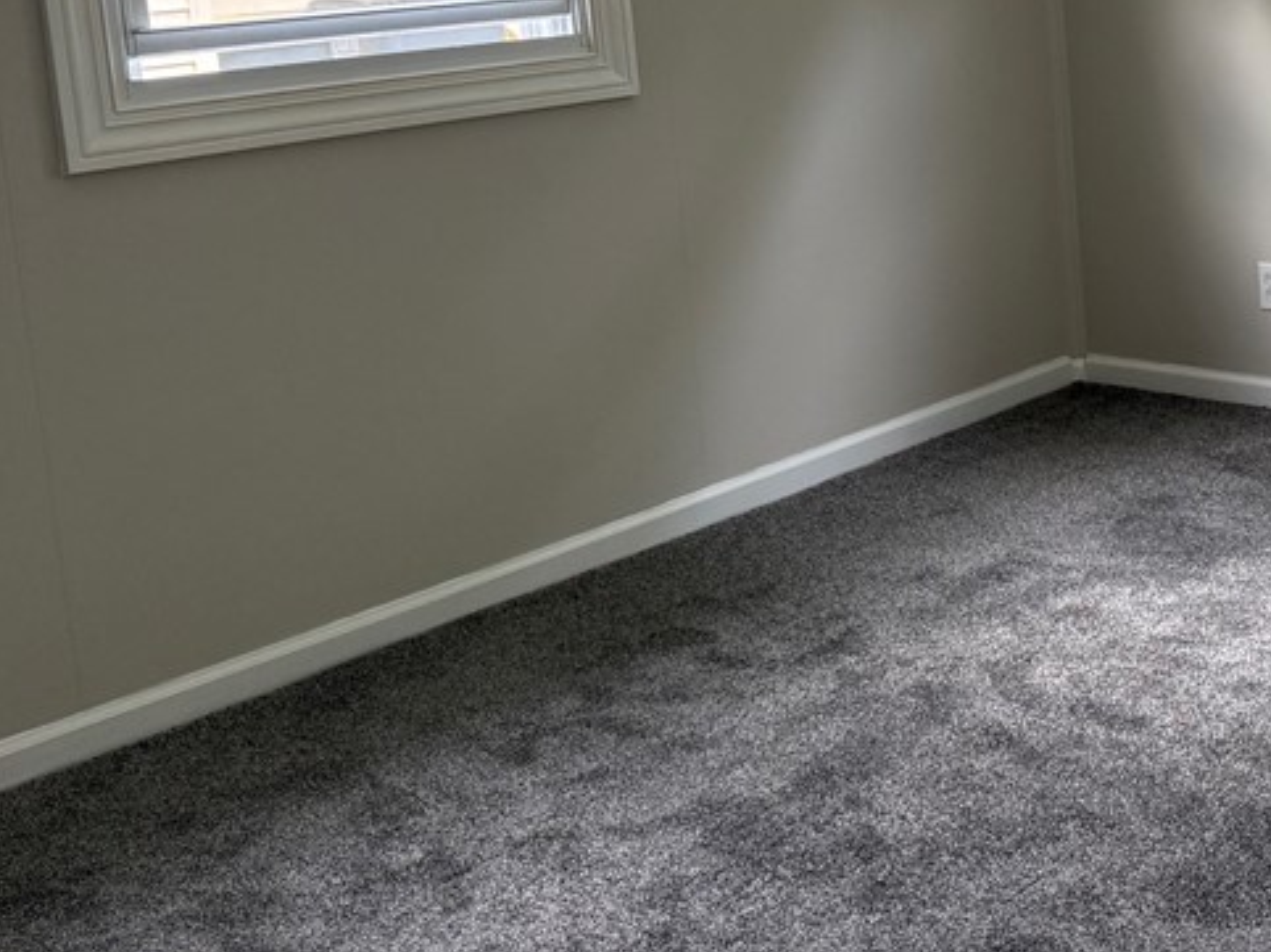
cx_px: 1160
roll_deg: +3.1
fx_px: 1872
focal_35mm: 51
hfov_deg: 35.2
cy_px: 137
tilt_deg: -7.0
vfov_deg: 27.7
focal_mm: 6.76
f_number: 1.78
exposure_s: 1/78
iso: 200
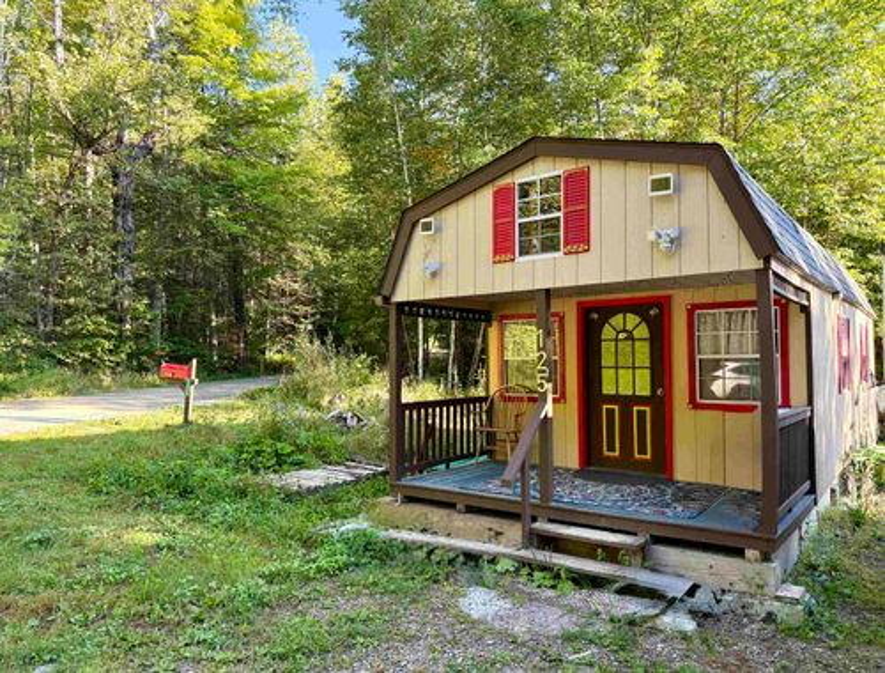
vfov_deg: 57.2
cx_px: 442
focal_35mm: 24
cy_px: 336
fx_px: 617
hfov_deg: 71.3
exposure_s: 1/262
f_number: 1.78
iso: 100
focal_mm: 6.76
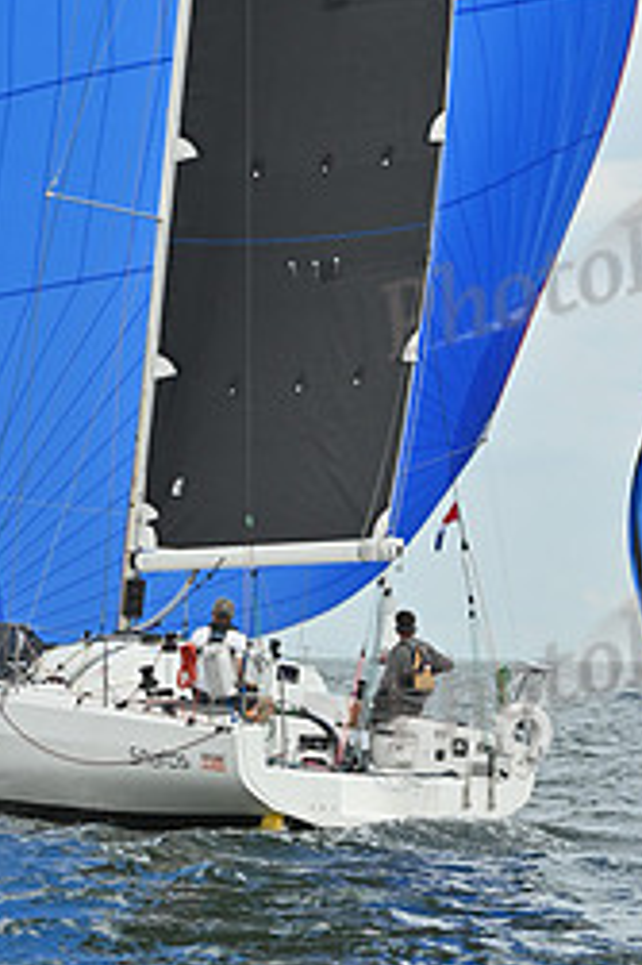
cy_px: 115
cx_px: 183
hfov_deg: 7.4
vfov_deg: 11.1
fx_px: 4955
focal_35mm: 185
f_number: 7.1
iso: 320
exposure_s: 1/1250
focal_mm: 80
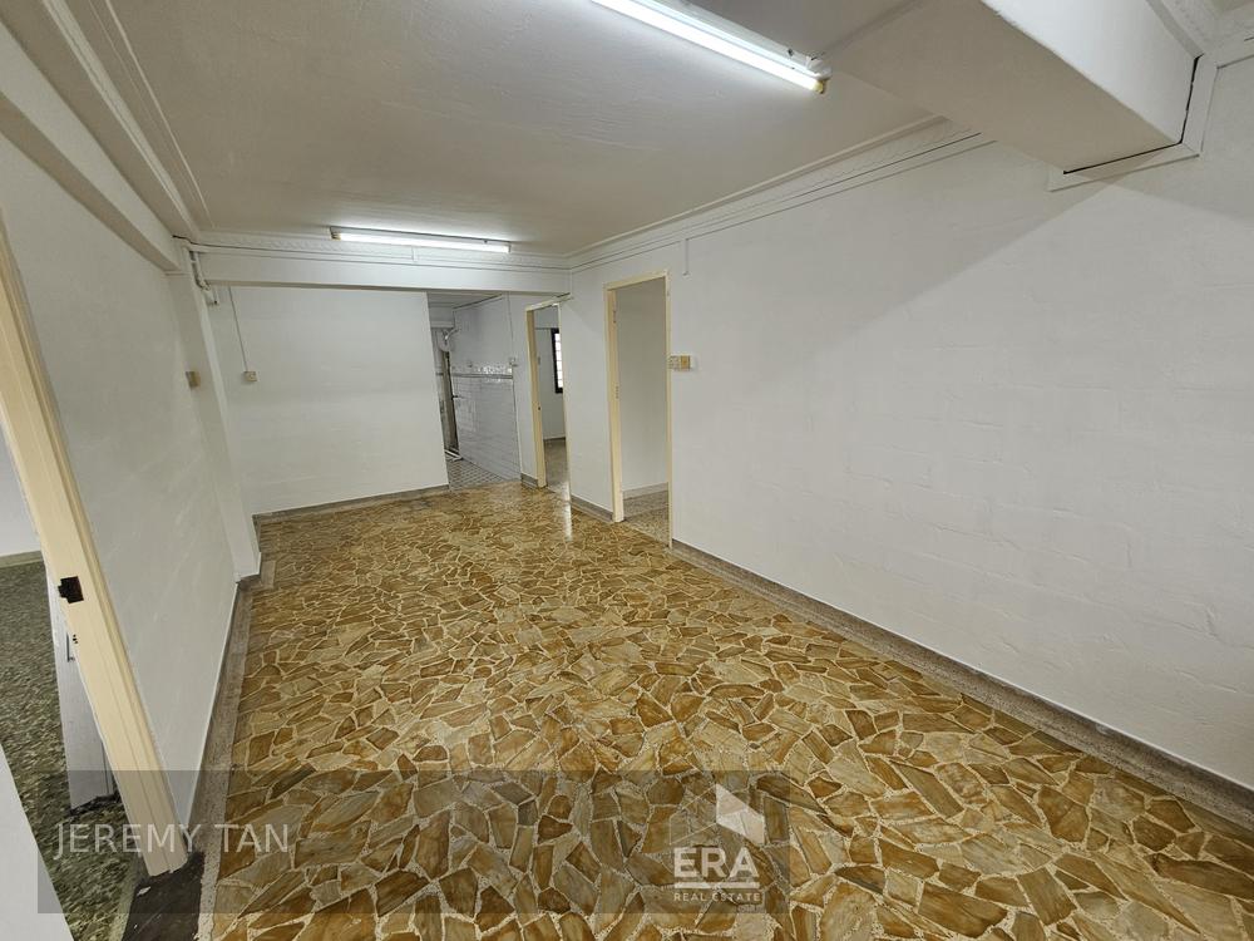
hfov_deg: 106.2
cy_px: 470
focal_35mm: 13
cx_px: 627
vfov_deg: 89.9
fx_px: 471
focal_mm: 2.2
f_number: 2.2
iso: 64
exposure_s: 1/100
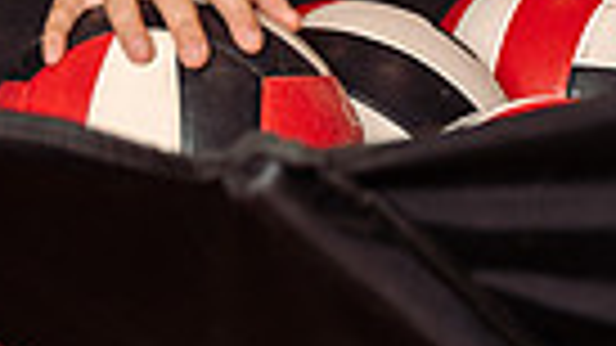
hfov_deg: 11.0
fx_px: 3201
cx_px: 175
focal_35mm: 196
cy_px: -494
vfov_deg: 5.9
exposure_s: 1/200
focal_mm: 57
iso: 125
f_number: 4.5
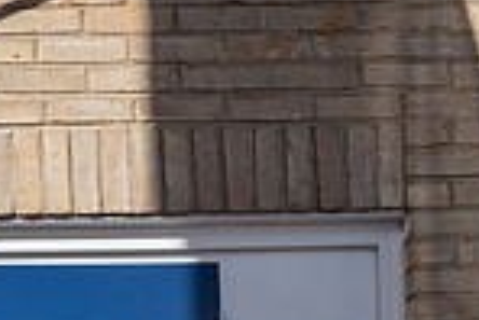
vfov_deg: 6.9
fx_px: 2610
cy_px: 574
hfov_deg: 10.3
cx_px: -142
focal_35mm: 196
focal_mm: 50
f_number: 4
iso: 80
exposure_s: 1/640
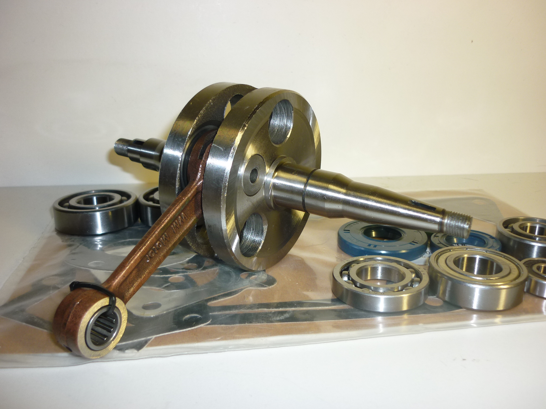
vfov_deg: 42.9
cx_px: 273
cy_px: 204
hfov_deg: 55.4
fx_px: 521
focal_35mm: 33
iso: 100
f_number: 2.8
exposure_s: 1/30
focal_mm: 5.5
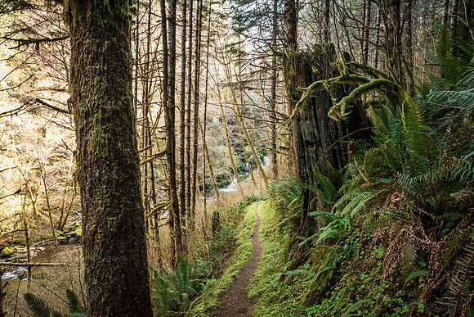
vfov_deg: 53.2
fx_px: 316
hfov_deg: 73.7
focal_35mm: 24
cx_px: 237
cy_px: 158
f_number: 22
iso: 6400
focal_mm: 24
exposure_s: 1/40
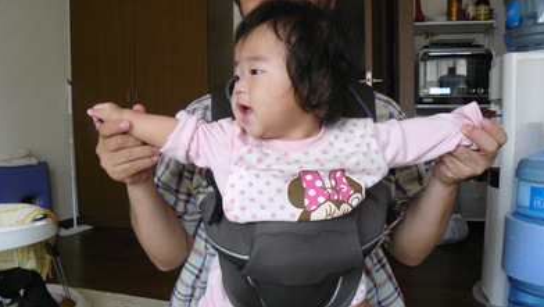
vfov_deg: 29.7
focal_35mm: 40
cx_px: 273
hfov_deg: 50.5
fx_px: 577
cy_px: 185
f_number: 2.8
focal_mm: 6
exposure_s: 1/25
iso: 200
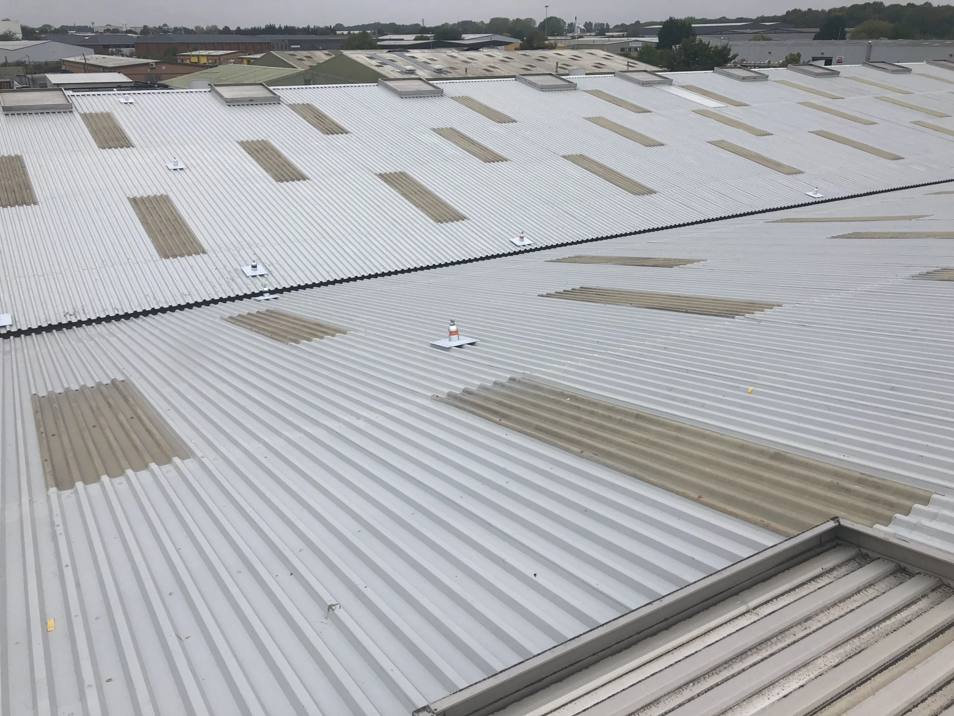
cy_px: 358
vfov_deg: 49.7
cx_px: 477
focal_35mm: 28
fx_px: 772
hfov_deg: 63.4
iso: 20
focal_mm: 4
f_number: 1.8
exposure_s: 1/2000
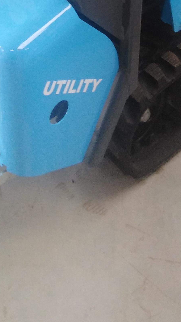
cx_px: 87
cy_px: -90
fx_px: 606
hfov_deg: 17.0
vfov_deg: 25.7
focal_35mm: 71
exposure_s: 1/33.3
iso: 257
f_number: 2.2
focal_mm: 3.37
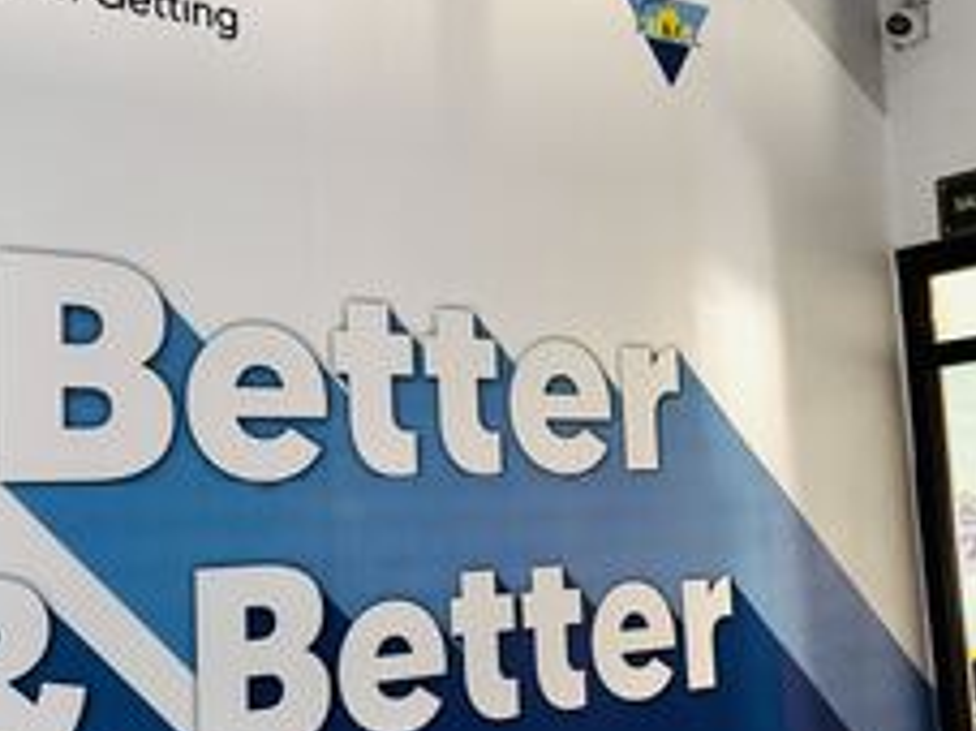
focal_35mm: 55
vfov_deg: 26.5
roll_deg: +3.0
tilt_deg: +6.5
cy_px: 331
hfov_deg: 34.9
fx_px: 1550
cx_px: 537
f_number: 1.6
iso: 400
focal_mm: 5.96
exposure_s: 1/33
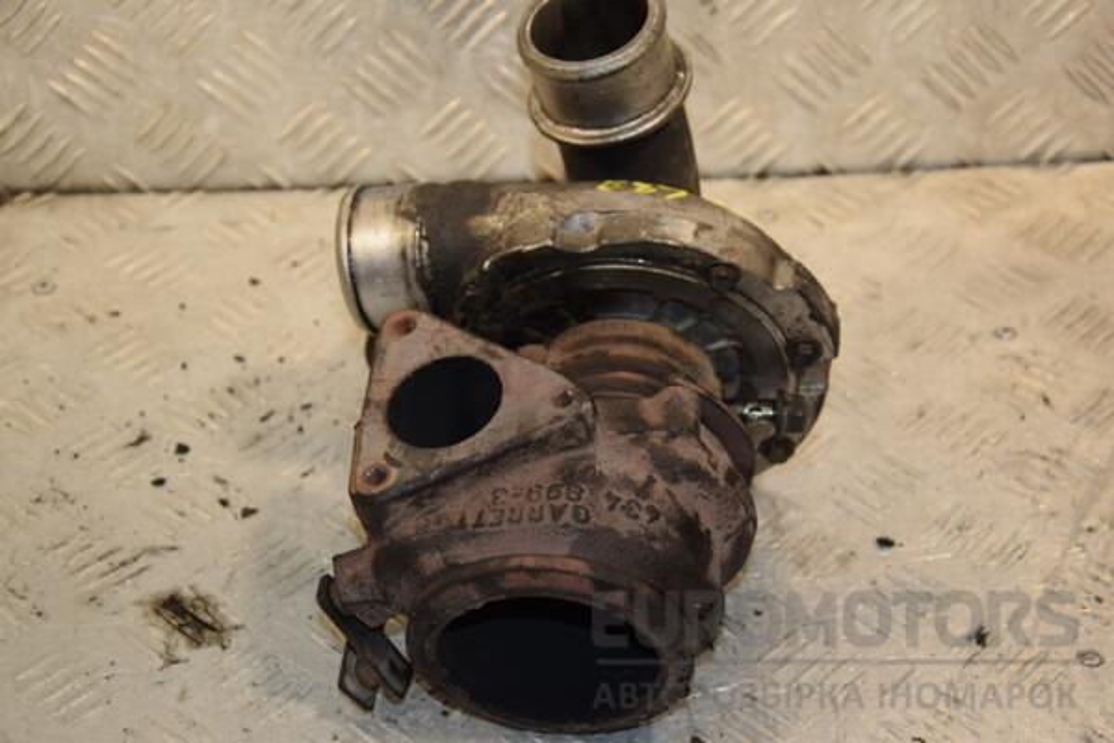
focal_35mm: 78
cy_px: 372
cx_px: 557
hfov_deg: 26.0
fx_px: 2413
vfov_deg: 17.5
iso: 800
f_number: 5.6
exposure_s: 1/200
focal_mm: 52
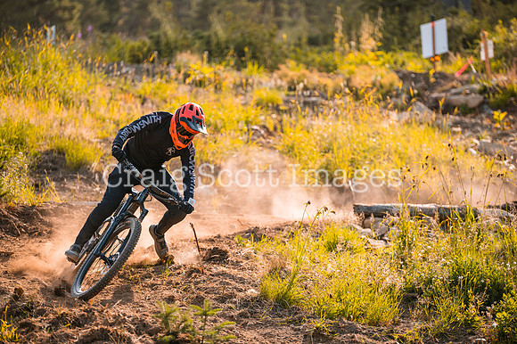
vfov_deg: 9.5
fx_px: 2081
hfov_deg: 14.2
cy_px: 172
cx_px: 258
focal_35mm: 145
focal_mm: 145
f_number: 2.8
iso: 220
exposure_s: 1/1250
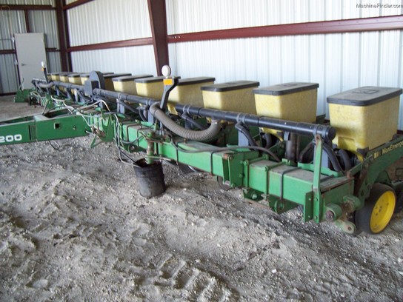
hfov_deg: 54.0
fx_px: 396
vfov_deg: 41.8
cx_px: 202
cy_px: 151
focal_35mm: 34
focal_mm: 5.6
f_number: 2.7
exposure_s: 1/20
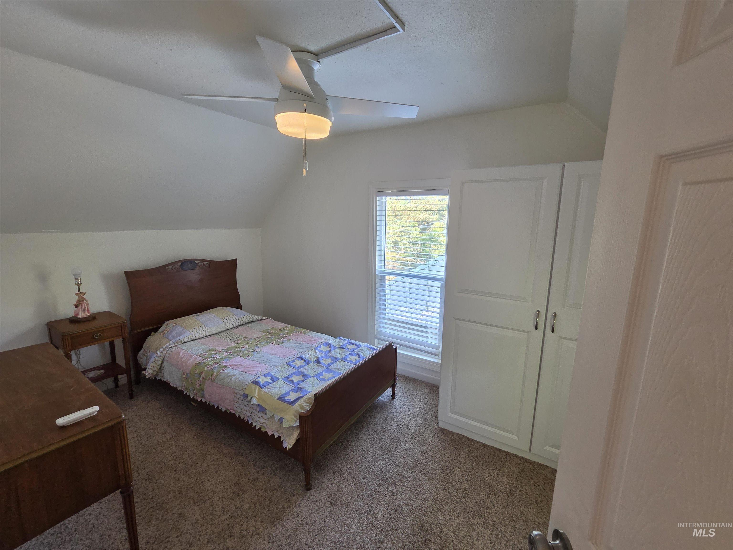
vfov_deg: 89.9
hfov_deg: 106.2
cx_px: 366
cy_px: 275
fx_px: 275
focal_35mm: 13
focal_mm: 2.2
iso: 250
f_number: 2.2
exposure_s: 1/60
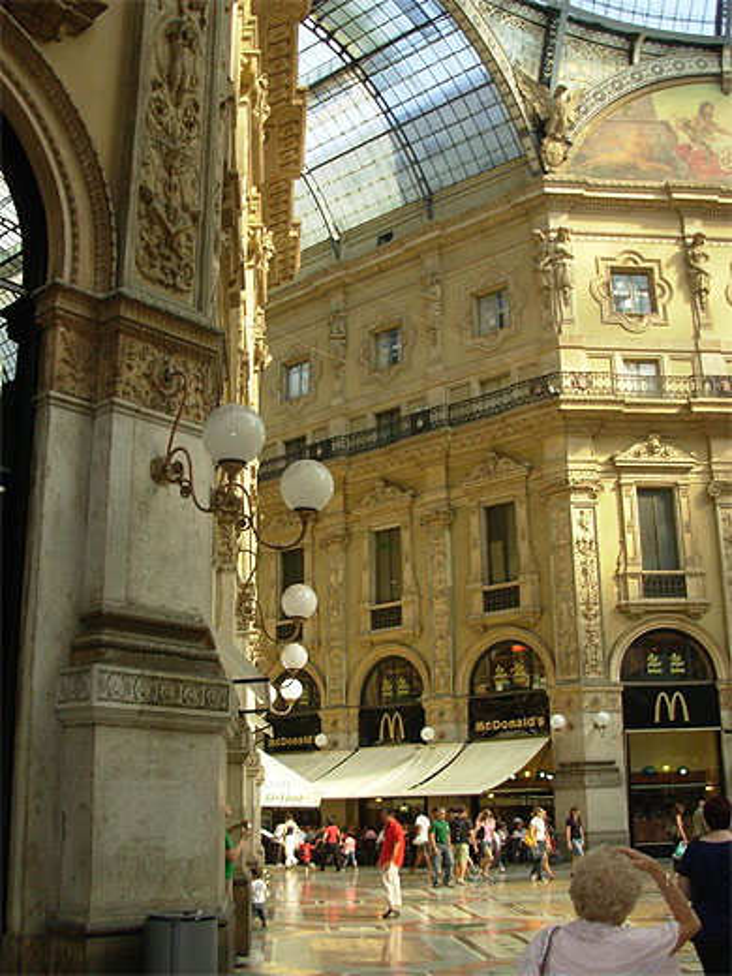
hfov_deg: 37.7
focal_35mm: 38
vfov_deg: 49.0
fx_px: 1071
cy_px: 488
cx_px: 366
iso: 50
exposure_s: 1/132
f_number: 2.9
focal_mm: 6.3
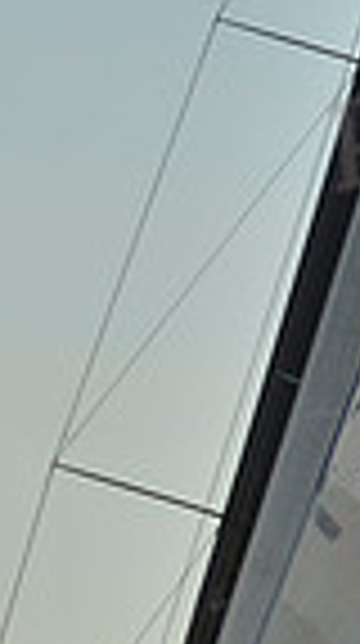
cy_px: 786
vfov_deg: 7.2
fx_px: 5078
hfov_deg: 4.1
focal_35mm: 298
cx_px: 99
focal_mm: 70
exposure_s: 1/2500
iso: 200
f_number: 7.1
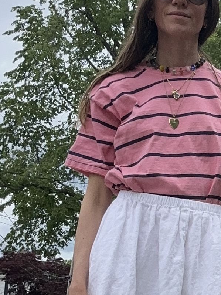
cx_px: 213
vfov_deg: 22.2
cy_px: 295
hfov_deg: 17.0
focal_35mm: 85
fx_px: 724
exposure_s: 1/557
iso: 25
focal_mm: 2.69
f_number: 1.9
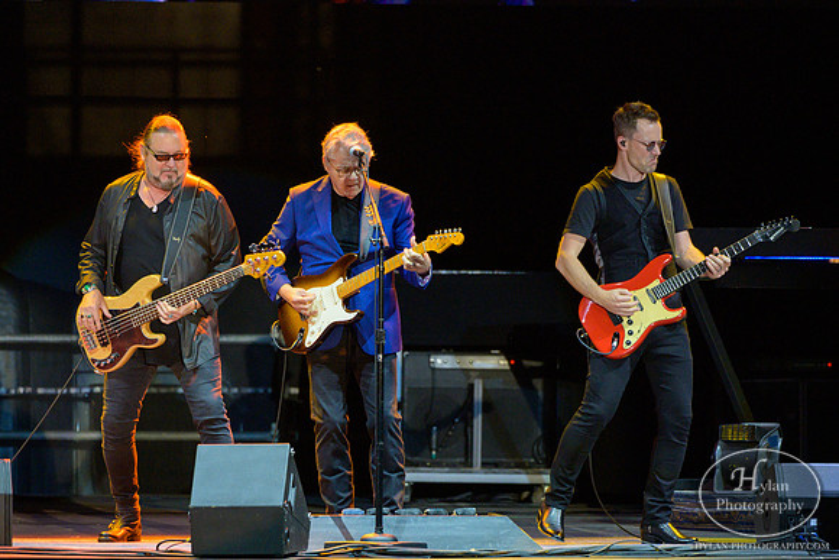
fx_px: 10851
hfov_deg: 4.4
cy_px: 362
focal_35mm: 465
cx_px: 398
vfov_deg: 3.0
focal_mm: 360
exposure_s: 1/500
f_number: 4.5
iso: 3200
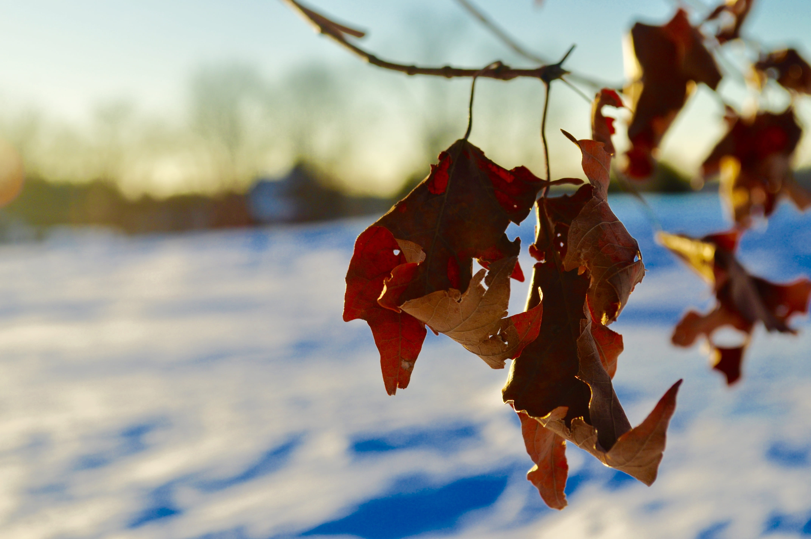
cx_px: 406
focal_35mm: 72
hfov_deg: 28.1
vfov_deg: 18.9
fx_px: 1620
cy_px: 270
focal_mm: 48
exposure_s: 1/320
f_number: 9
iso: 200
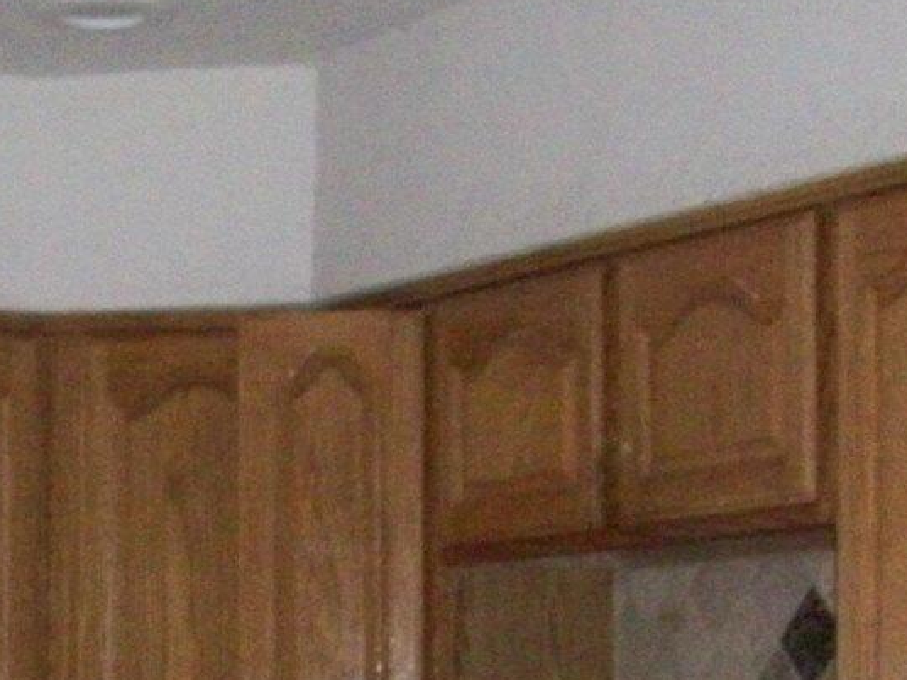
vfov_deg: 11.2
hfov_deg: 15.1
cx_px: 256
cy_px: 851
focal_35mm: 130
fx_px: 3406
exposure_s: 1/60
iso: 320
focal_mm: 5.7
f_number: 2.8
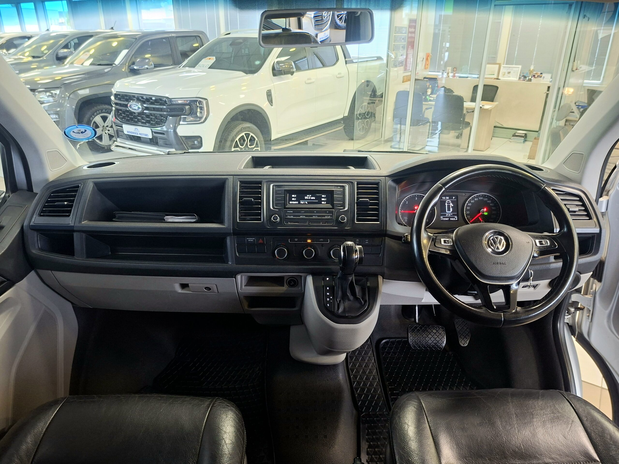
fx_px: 411
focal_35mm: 23
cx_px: 310
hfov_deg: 73.9
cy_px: 232
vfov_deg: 58.9
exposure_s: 1/33
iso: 400
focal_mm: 5.54
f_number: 1.8
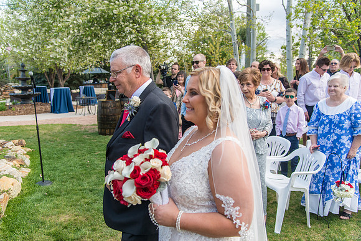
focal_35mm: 31
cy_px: 120
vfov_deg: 42.3
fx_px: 311
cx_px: 180
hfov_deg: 60.3
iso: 400
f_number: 4
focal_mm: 31
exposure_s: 1/400
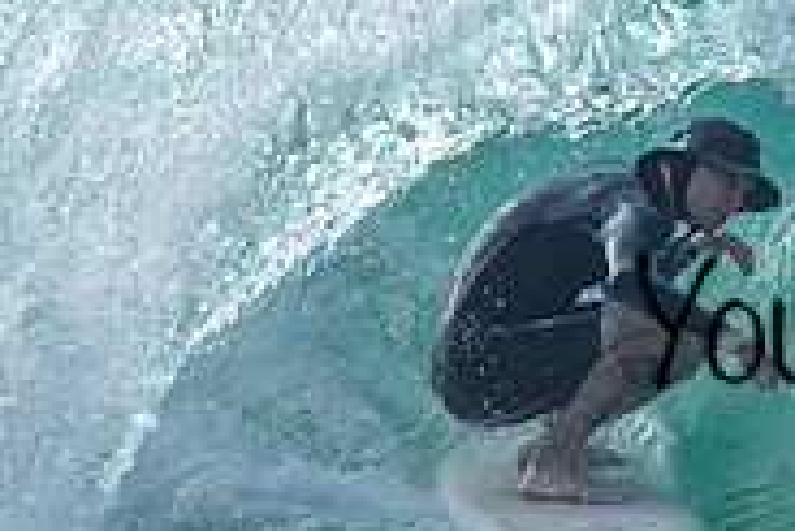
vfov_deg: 0.5
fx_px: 66941
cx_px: 1021
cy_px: 199
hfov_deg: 0.7
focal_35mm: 3029
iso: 250
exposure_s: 1/2000
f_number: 6.3
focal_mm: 800
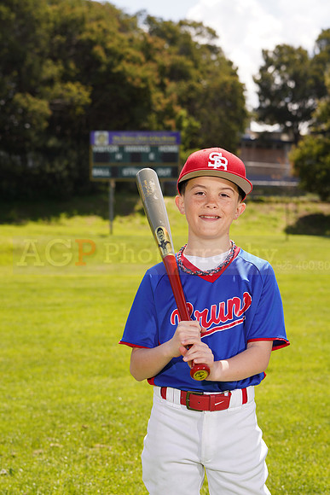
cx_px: 165
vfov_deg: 20.4
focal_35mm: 100
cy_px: 248
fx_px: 1374
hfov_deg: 13.7
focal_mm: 100
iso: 100
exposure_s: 1/160
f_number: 9
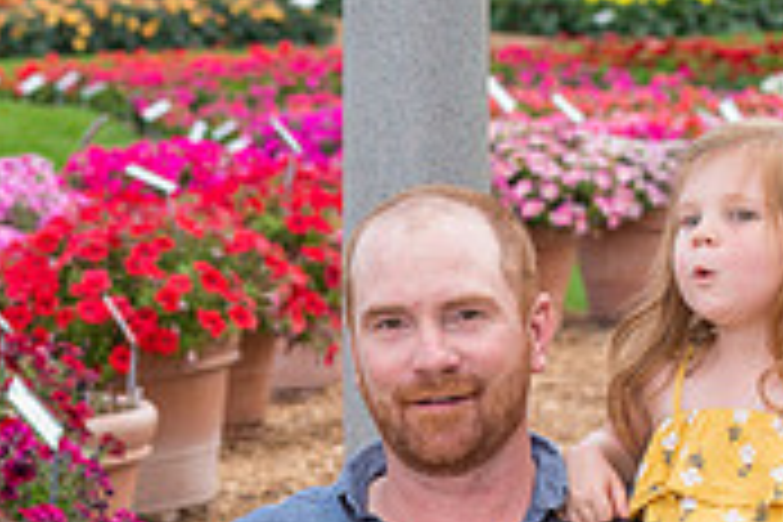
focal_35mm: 261
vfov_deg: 5.2
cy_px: 708
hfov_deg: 7.9
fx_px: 5676
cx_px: 170
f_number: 6.3
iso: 400
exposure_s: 1/250
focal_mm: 70
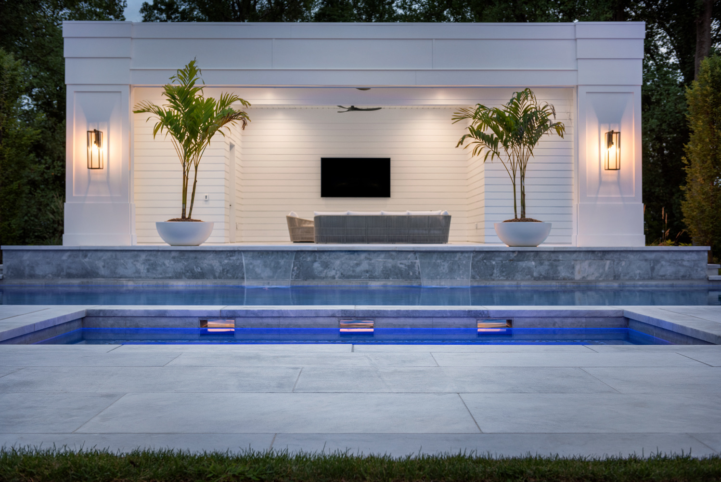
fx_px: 841
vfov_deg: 31.9
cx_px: 360
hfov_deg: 46.4
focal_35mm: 42
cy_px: 241
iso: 320
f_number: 5
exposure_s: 1/13
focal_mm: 42
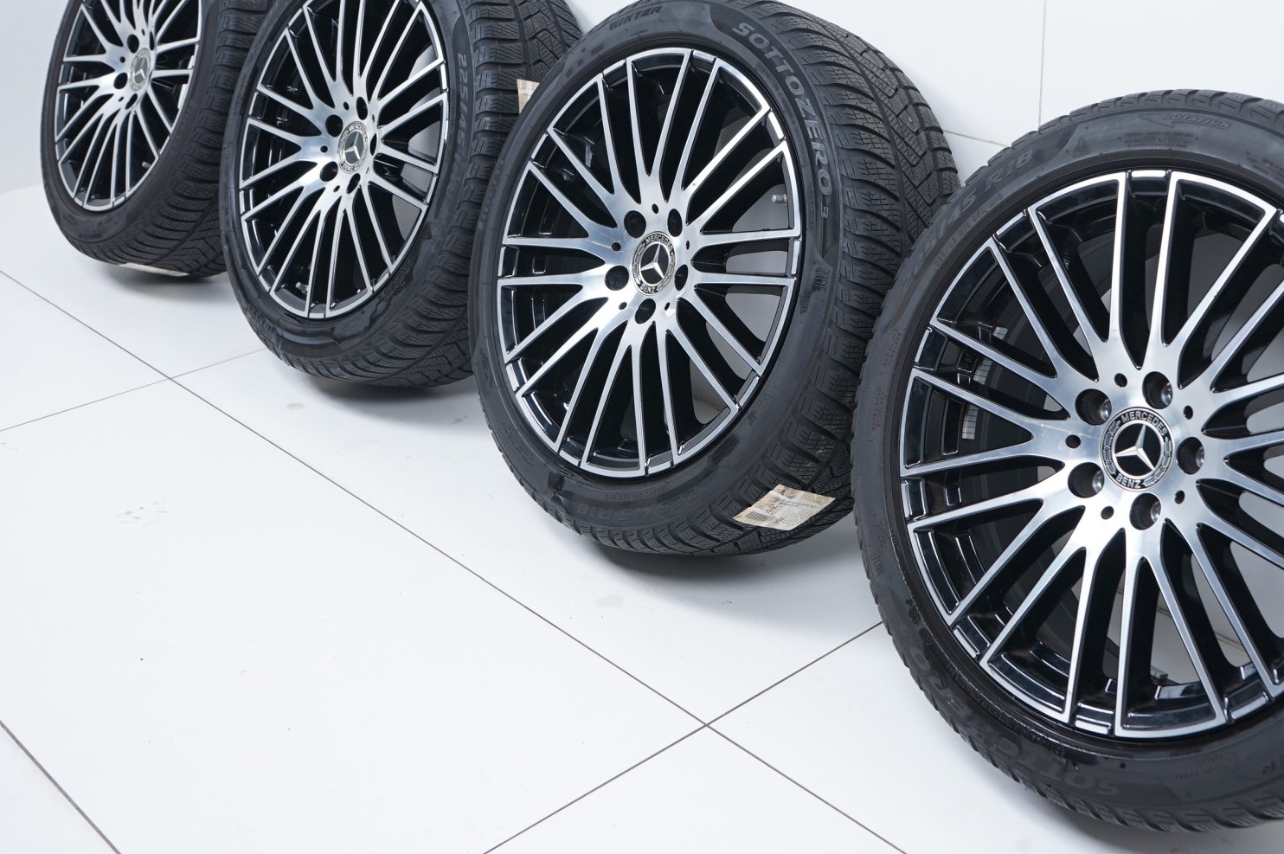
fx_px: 1568
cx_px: 819
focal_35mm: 44
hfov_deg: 44.1
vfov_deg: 30.3
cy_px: 302
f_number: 7.1
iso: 250
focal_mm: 34
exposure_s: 1/100
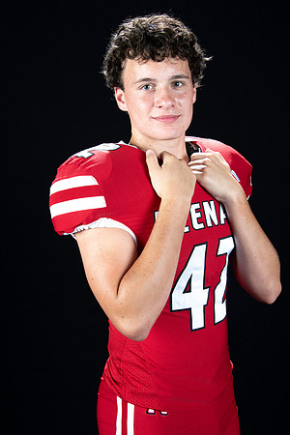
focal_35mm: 62
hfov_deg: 21.9
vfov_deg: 32.4
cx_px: 145
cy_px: 218
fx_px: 749
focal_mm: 62
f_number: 9
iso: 320
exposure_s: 1/160
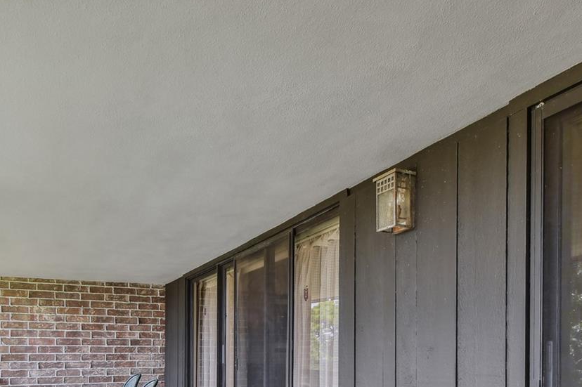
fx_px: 469
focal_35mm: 29
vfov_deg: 41.1
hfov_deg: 63.7
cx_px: 303
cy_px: 355
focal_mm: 10
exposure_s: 1/8
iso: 100
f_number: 8
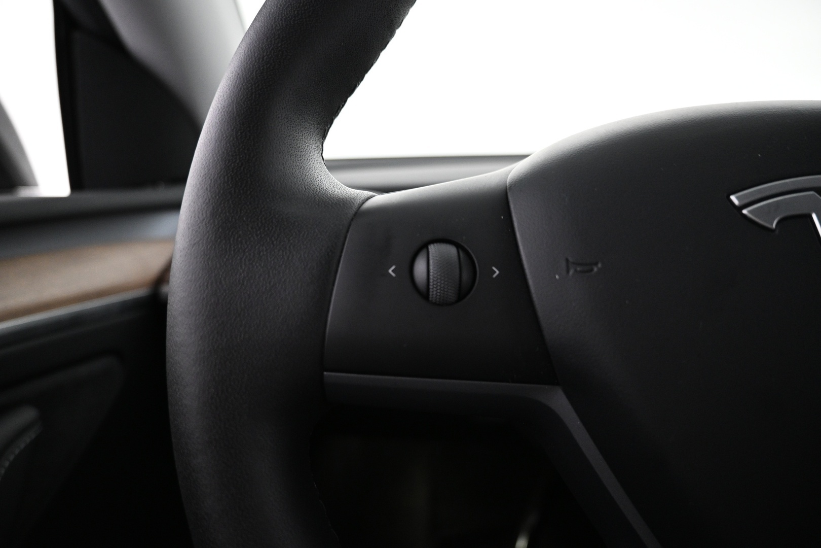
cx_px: 410
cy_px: 274
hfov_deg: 73.7
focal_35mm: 24
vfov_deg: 53.1
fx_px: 547
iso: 1600
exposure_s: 1/25
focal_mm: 16
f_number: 3.5
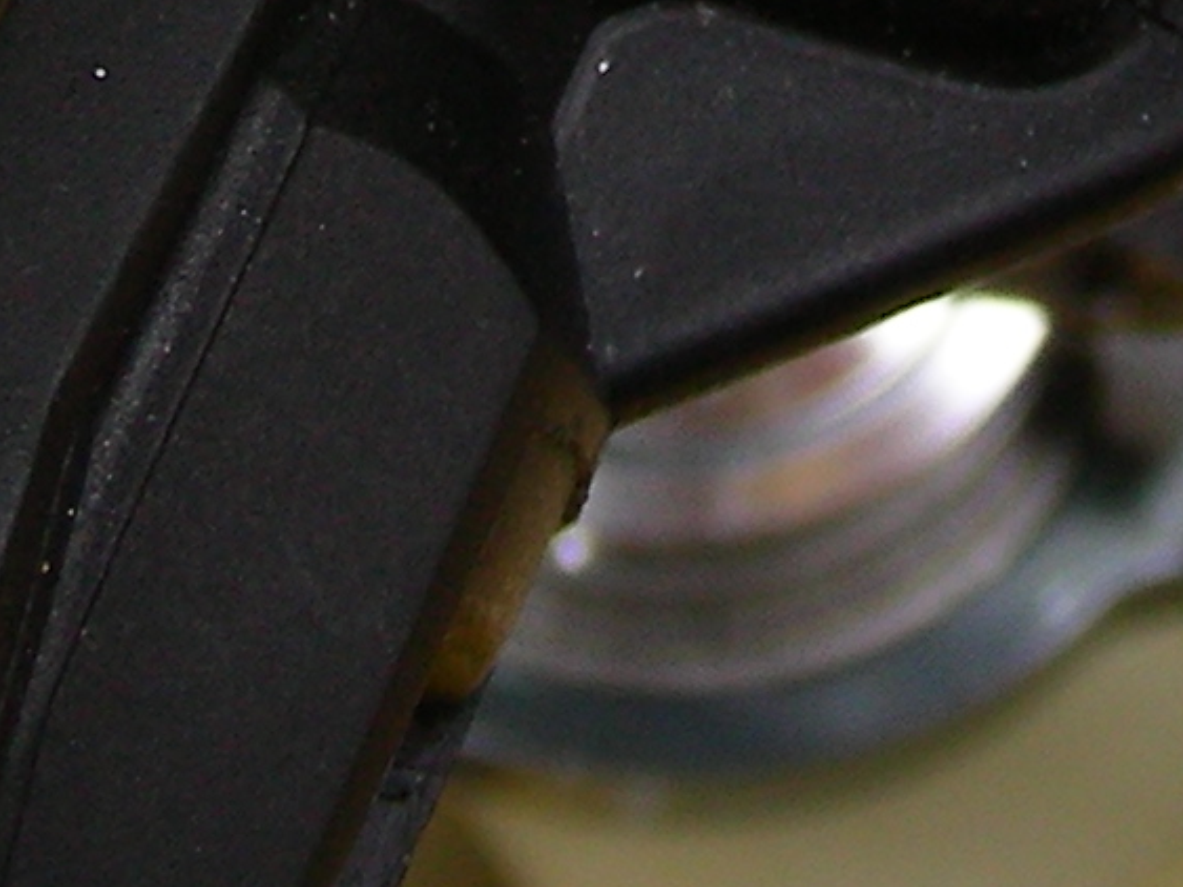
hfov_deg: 10.4
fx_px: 6492
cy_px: -1320
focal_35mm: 190
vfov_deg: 7.3
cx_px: 769
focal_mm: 6.3
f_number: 3.5
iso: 50
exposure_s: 1/107
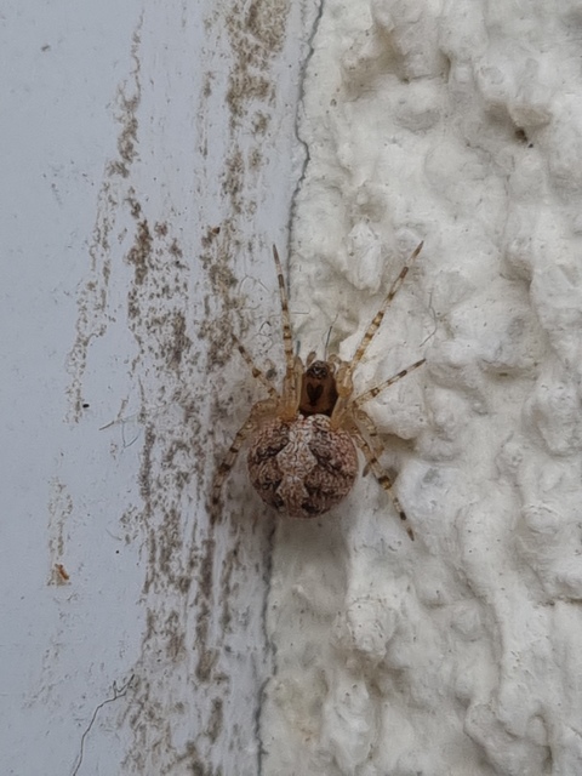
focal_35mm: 26
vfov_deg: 67.3
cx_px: 291
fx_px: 583
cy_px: 388
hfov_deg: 53.1
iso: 50
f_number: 1.8
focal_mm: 5.4
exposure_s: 1/141
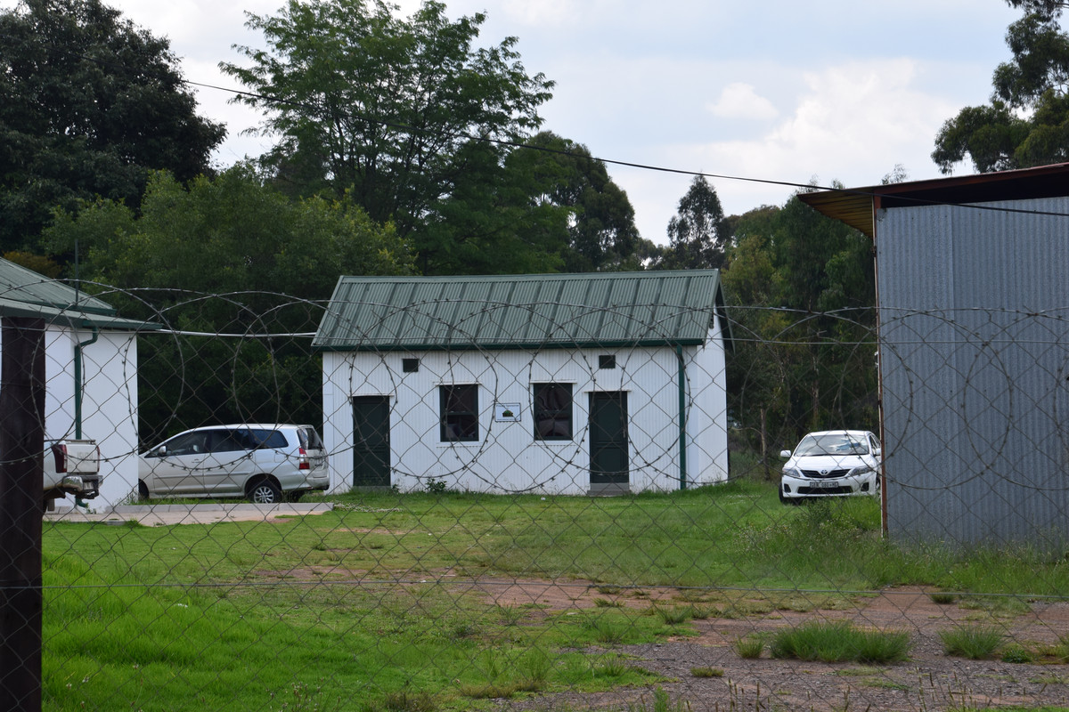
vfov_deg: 14.0
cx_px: 534
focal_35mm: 98
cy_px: 356
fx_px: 2895
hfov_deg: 20.9
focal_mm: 65
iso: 400
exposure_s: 1/500
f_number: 11
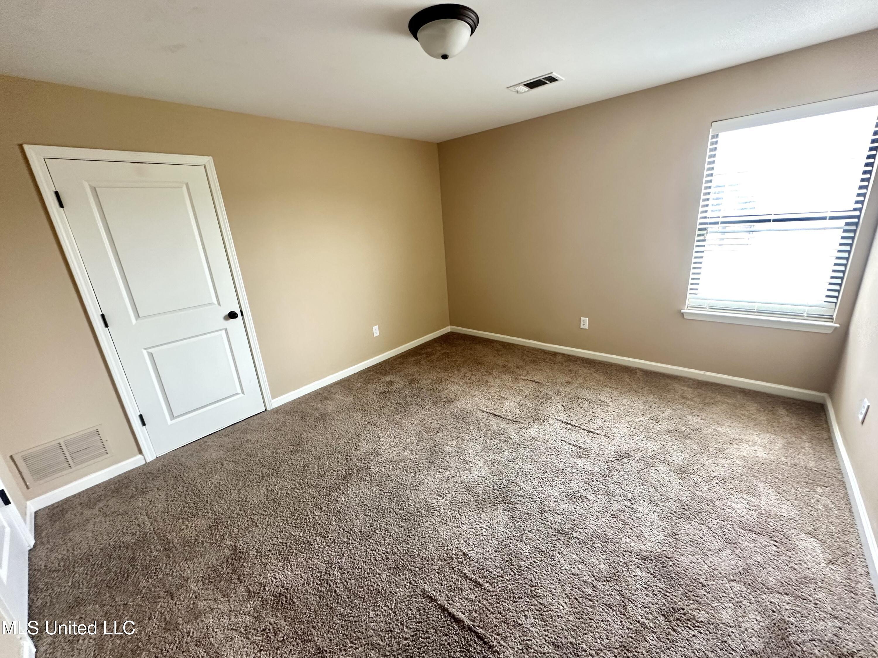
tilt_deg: -18.1
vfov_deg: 85.7
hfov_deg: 102.1
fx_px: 355
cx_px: 439
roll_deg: +3.9
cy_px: 329
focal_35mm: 14
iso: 160
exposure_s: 1/60
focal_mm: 2.22
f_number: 2.2
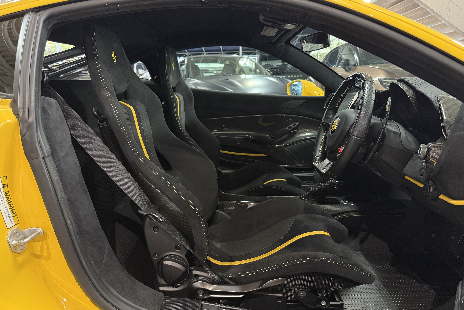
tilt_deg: -15.2
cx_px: 232
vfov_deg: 51.2
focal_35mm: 25
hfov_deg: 71.5
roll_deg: +1.1
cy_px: 167
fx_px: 322
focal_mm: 6.76
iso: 400
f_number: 1.78
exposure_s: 1/50
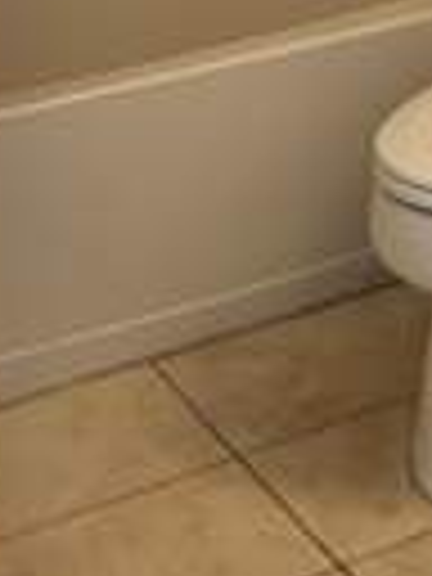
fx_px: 2163
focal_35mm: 130
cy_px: -652
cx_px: 576
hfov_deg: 11.1
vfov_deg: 12.8
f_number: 1.6
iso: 100
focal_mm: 5.96
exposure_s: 1/60
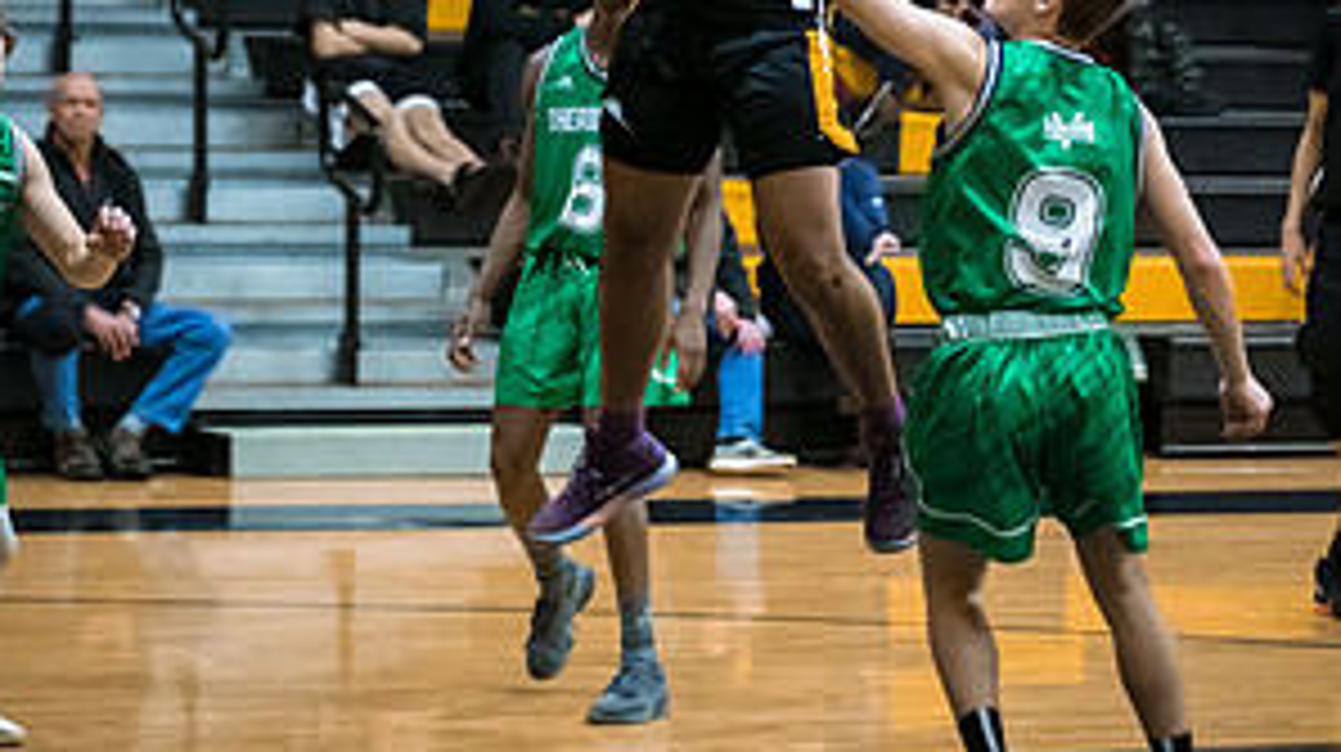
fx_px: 6750
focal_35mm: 190
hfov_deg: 11.3
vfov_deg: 6.4
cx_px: 670
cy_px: 77
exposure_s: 1/400
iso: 3200
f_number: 2.8
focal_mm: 80
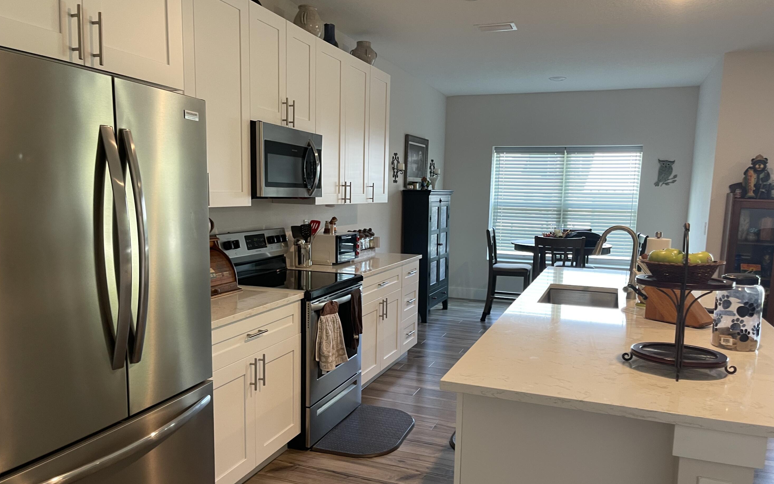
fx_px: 570
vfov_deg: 45.9
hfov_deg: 68.4
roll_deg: -0.9
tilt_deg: -9.2
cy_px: 274
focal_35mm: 27
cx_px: 387
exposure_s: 1/60
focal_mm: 5.1
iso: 125
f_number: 1.6
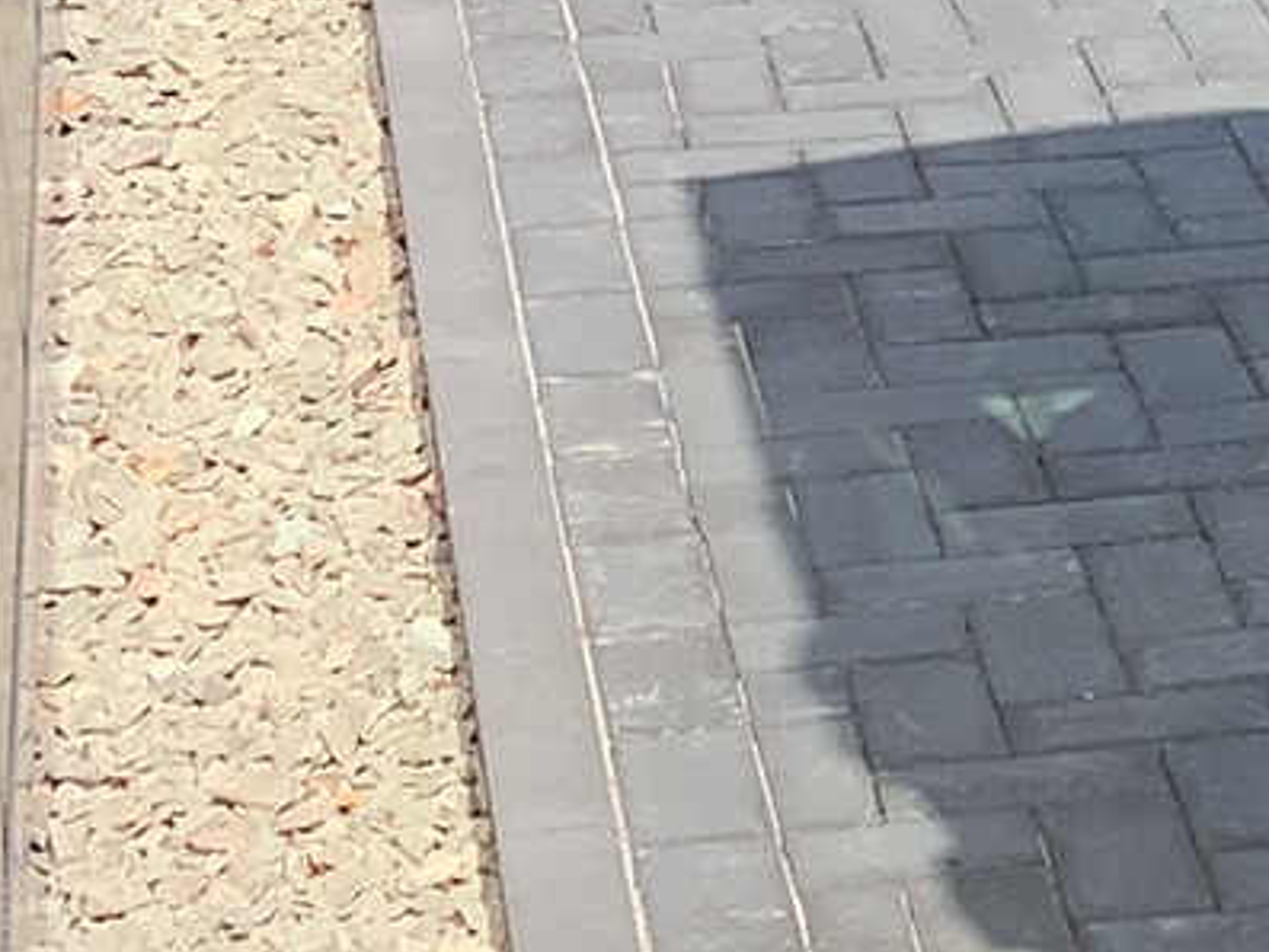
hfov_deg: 11.7
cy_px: 163
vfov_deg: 9.3
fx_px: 5867
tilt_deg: -19.0
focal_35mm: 160
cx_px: 2014
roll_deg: -0.2
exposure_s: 1/641
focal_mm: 3.3
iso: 25
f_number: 2.4
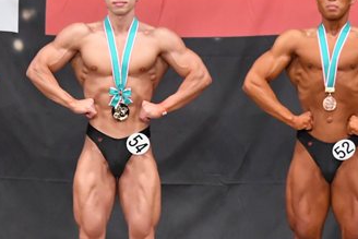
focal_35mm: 432
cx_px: 120
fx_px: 4298
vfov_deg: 3.2
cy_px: 145
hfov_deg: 4.8
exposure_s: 1/400
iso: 6400
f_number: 5.6
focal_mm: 122
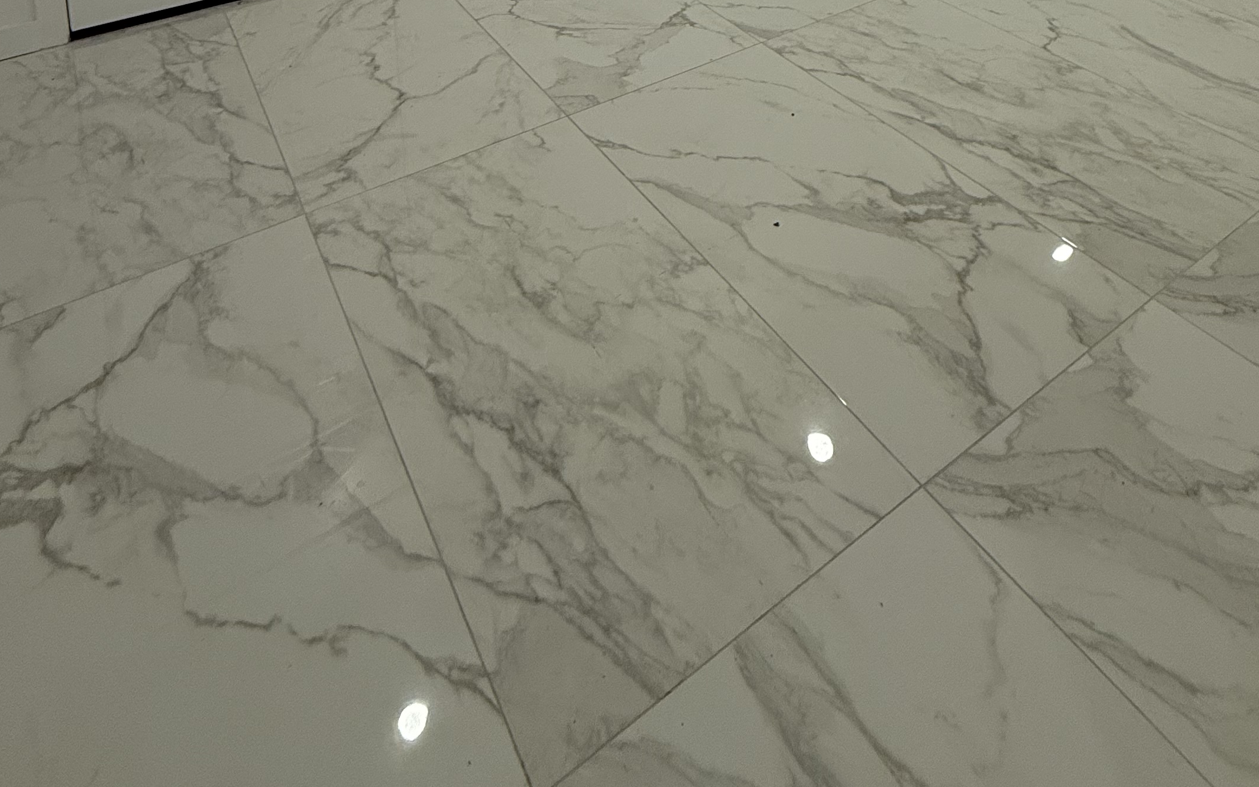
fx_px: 961
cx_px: 751
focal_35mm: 28
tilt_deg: -7.3
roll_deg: +0.8
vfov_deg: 31.4
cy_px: -292
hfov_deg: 65.9
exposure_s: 1/120
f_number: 2.2
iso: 80
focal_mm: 2.22
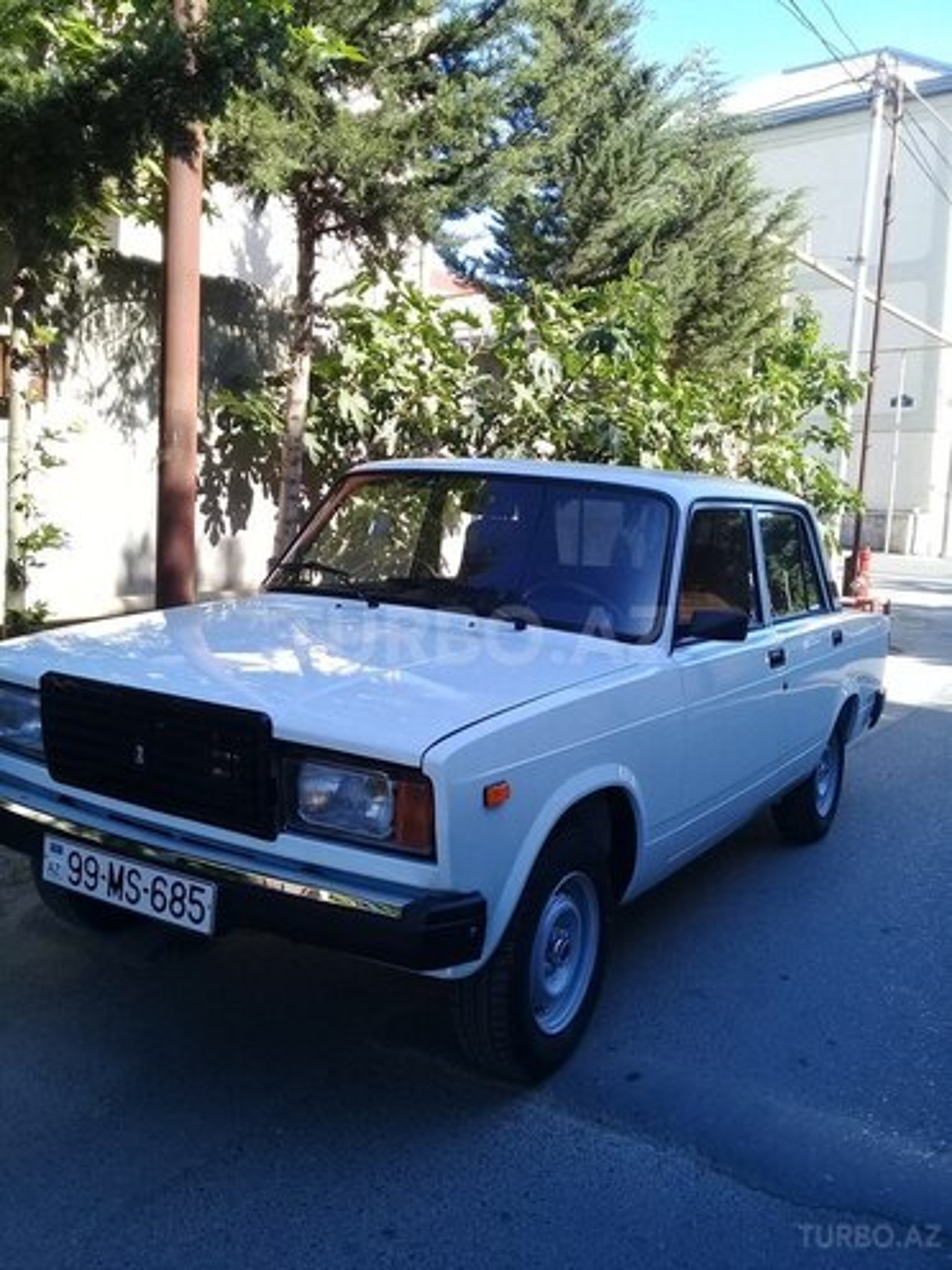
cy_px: 635
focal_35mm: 31
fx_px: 1137
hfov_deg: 45.4
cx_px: 476
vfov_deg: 58.4
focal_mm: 3.3
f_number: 2.2
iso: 50
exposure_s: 1/301
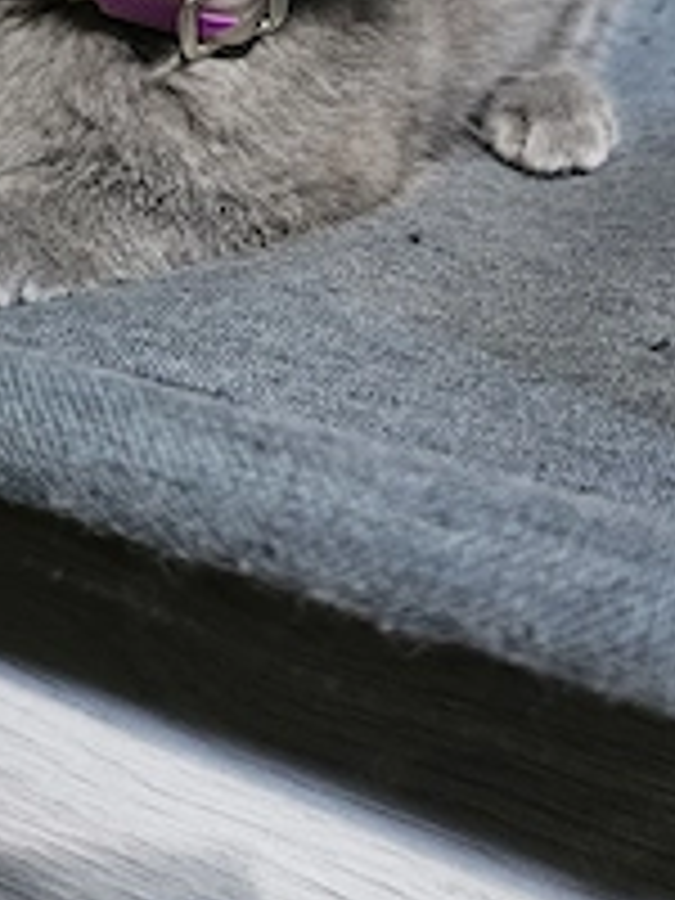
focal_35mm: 46
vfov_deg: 39.9
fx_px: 1196
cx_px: 351
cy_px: 207
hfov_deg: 31.5
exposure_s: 1/25.1
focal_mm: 6.3
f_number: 1.7
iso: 1000
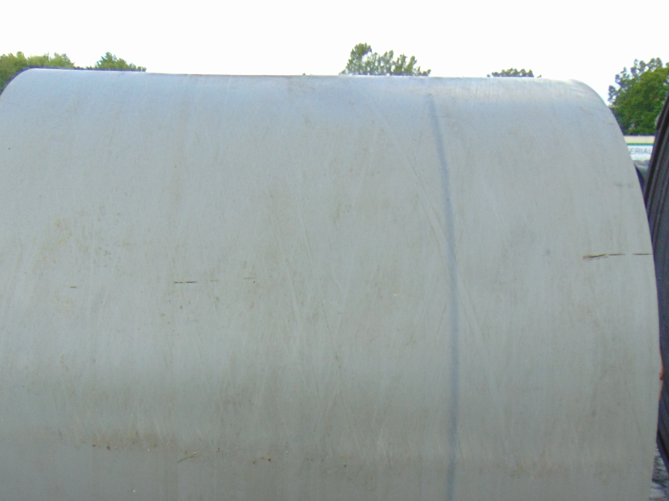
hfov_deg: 46.8
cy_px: 394
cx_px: 319
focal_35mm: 40
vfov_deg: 34.9
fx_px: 773
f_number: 3
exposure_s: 1/250
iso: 80
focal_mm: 4.5
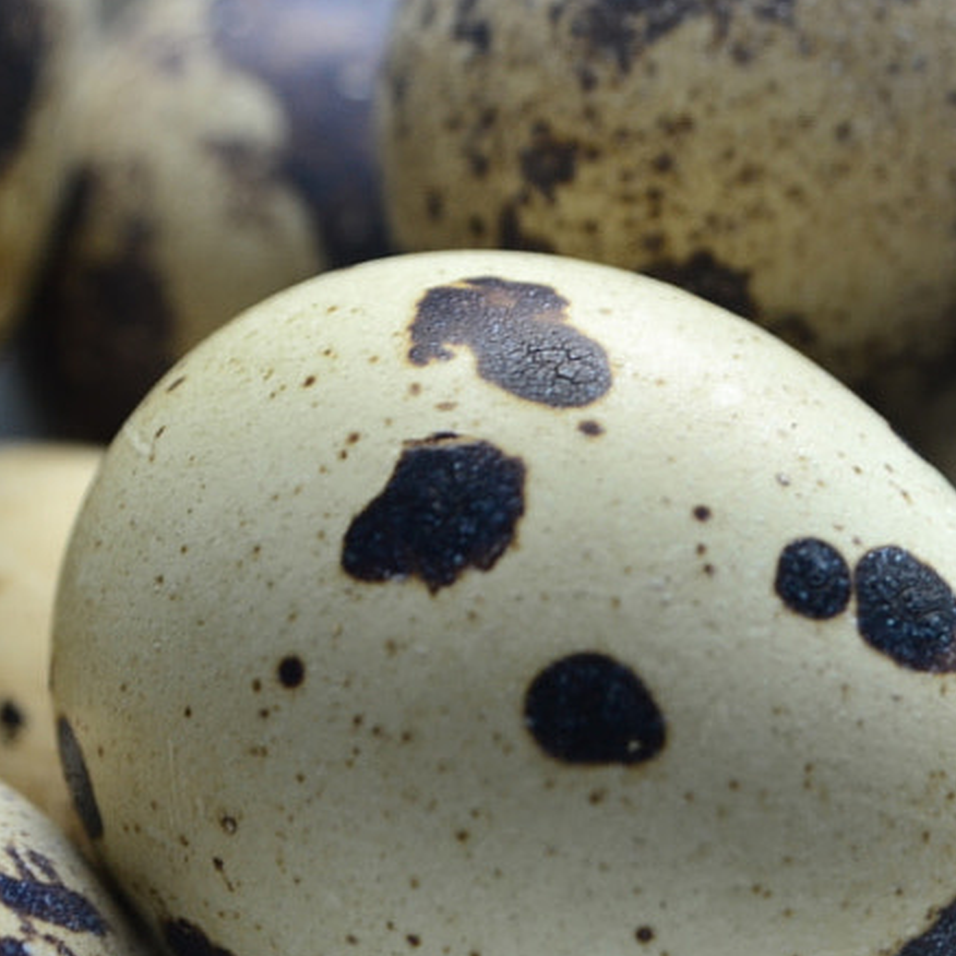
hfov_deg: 9.9
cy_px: 716
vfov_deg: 9.9
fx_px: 5530
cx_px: 677
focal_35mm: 177
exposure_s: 1/6
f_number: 4.8
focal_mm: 38
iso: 100
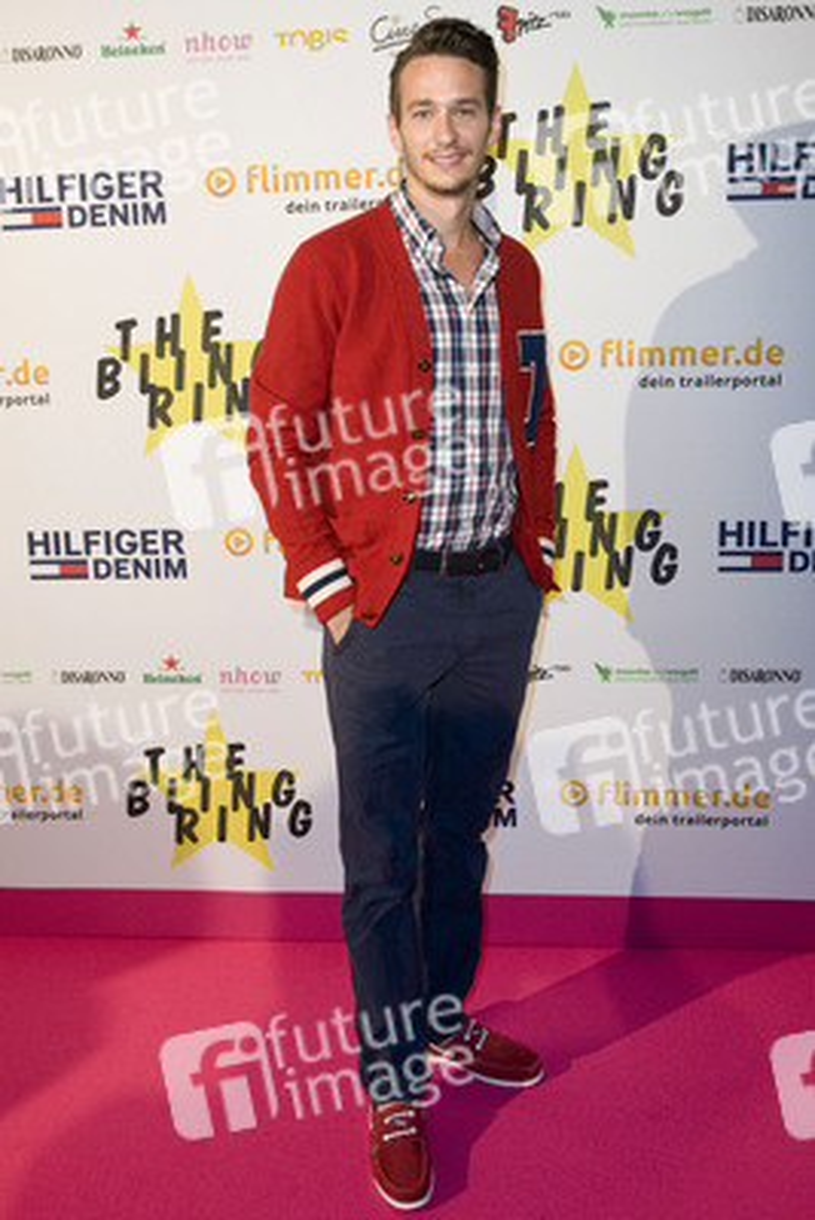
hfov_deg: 45.0
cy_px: 610
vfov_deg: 63.6
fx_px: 984
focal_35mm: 29
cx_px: 408
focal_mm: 29
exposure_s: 1/200
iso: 1600
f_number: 4.5
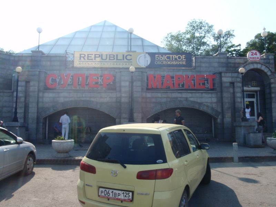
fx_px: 223
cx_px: 138
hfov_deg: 63.4
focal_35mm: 28
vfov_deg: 49.7
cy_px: 104
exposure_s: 1/200
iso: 64
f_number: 5
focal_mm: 5
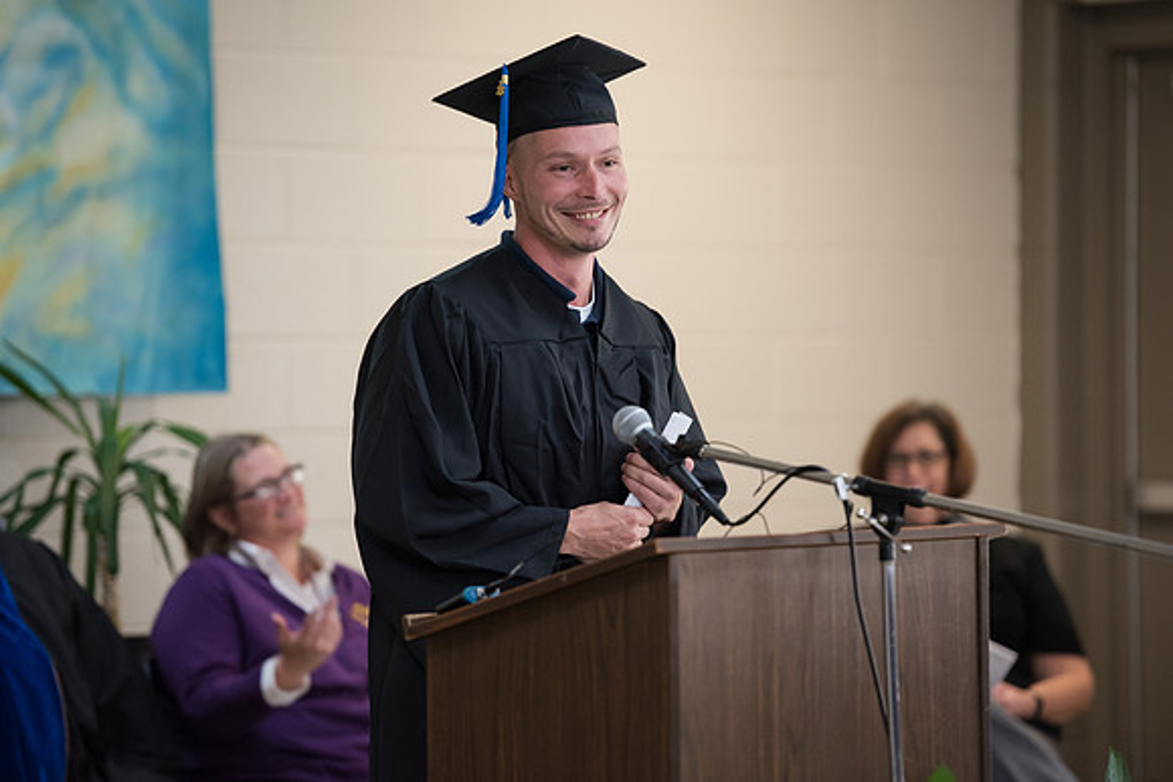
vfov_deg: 8.1
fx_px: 5540
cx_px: 586
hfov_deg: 12.1
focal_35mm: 170
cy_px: 391
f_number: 3.5
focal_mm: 170
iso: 1600
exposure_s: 1/200
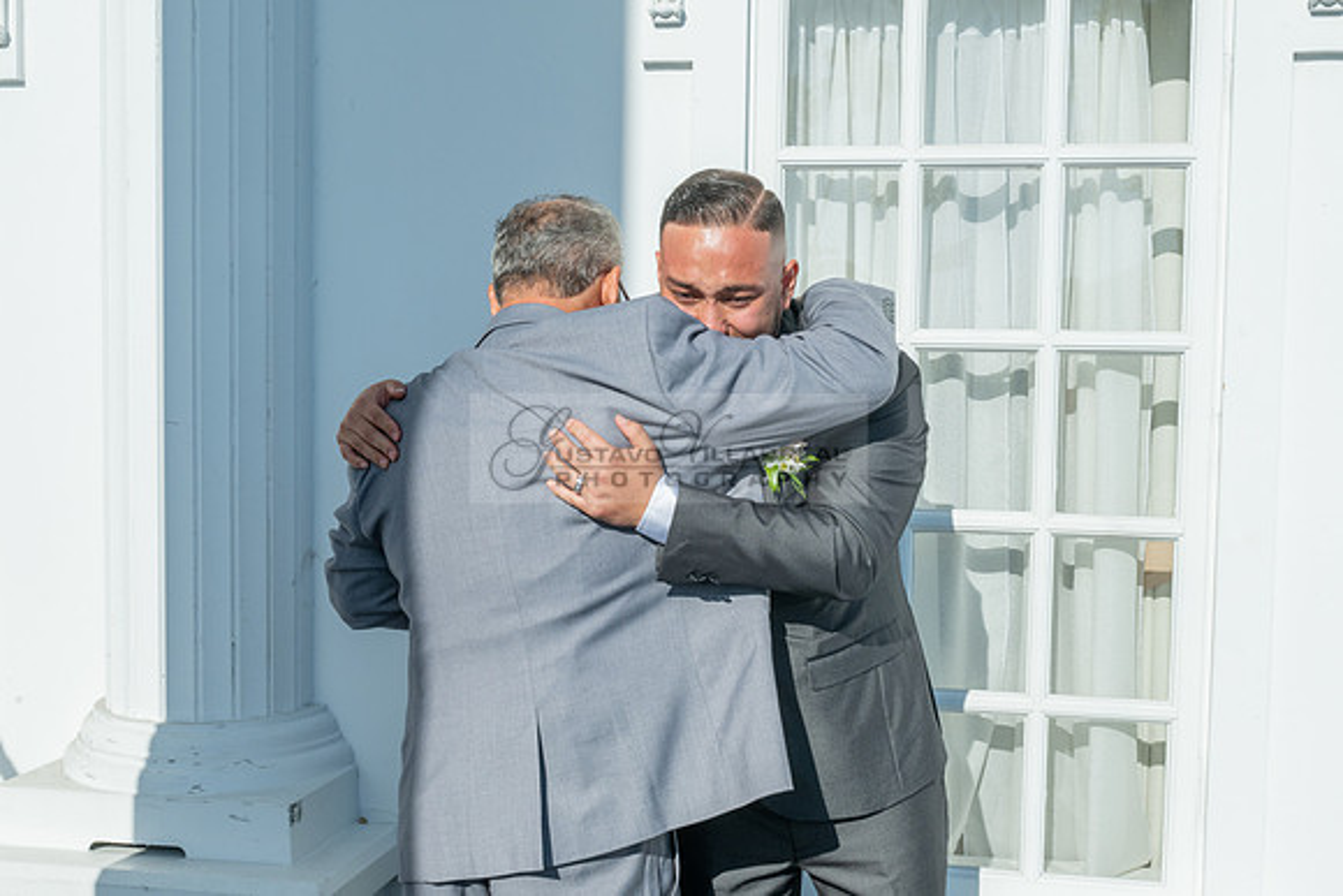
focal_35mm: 42
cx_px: 733
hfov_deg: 46.1
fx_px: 1577
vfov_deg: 31.7
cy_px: 500
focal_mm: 32
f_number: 18
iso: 250
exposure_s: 1/200
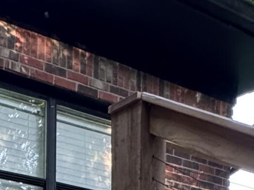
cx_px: -86
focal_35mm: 81
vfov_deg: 14.2
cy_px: 417
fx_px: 594
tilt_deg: -3.7
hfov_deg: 21.5
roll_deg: -0.3
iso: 250
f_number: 2.2
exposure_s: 1/99
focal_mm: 2.22
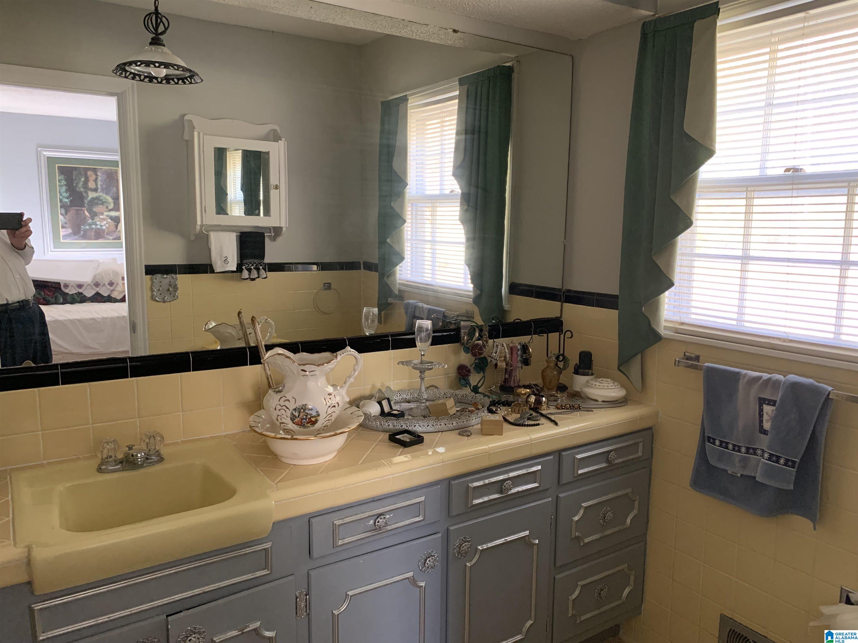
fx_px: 644
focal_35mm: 26
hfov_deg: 67.3
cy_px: 322
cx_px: 429
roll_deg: -0.8
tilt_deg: -8.4
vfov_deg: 53.1
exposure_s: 1/57
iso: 400
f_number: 1.8
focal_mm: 4.25
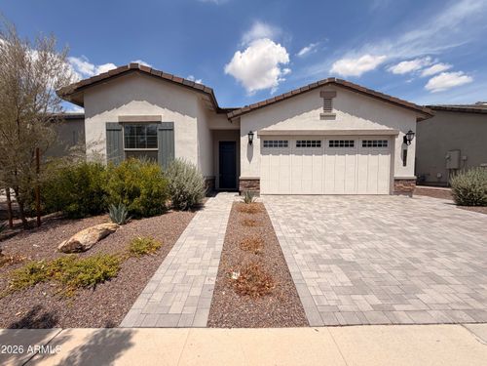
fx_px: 197
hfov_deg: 102.1
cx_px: 244
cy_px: 183
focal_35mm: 14
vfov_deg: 85.7
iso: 20
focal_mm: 2.22
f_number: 2.2
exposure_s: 1/1339
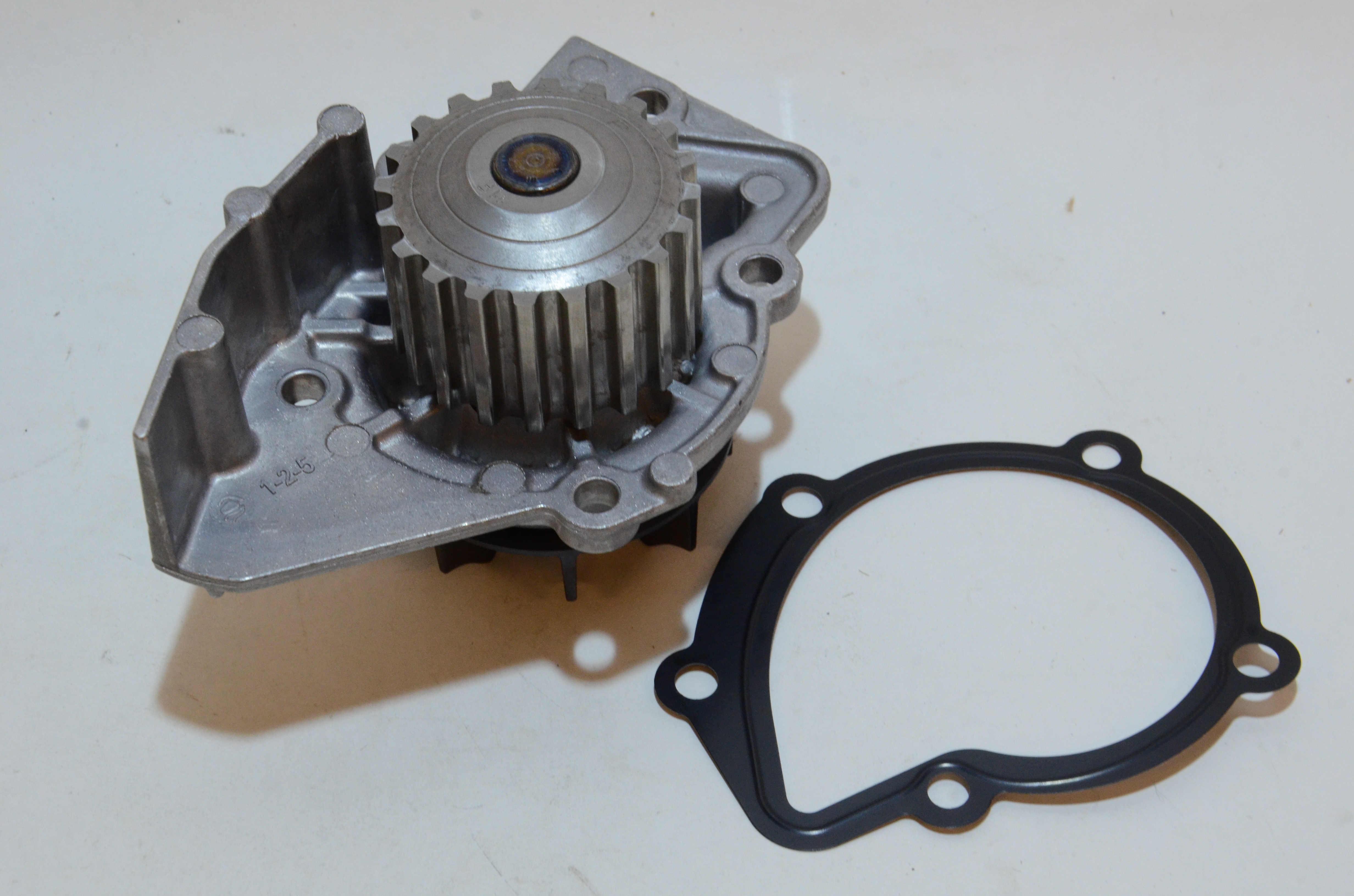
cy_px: 448
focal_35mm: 87
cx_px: 677
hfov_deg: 23.4
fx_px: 3265
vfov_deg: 15.6
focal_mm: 58
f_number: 18
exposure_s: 1/50
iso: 1600
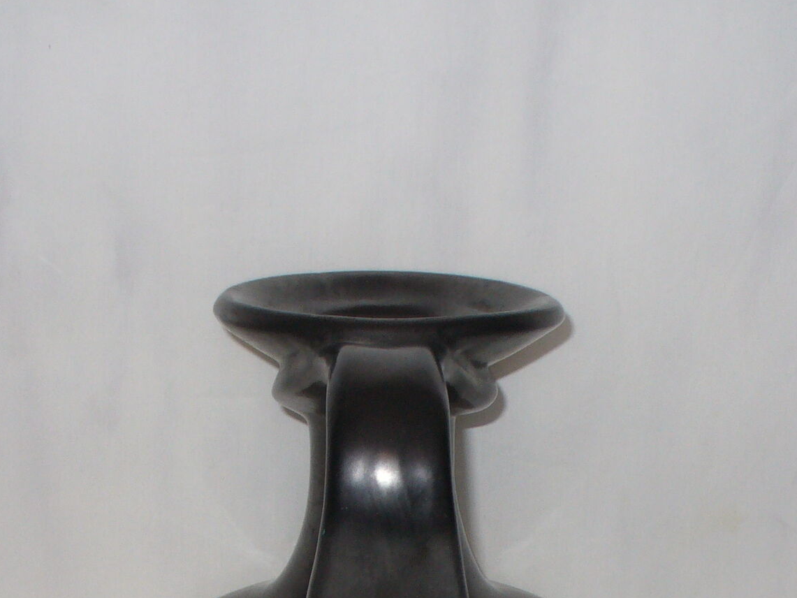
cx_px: 444
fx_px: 1911
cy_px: 650
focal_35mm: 83
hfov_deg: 23.5
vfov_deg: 17.2
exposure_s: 1/30
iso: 100
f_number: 2.8
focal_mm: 6.1
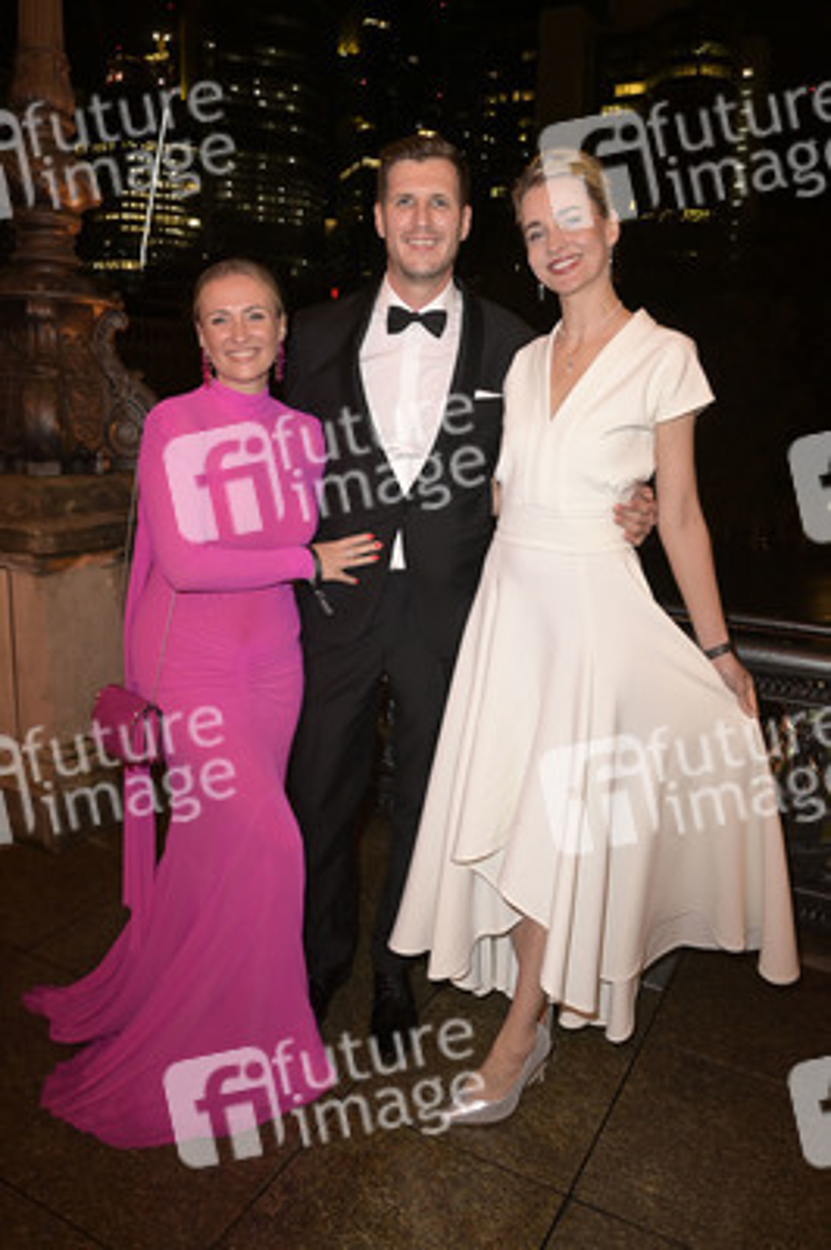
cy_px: 625
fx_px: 832
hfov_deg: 53.1
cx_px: 416
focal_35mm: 24
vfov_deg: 73.8
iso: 2500
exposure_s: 1/50
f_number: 5.6
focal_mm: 24
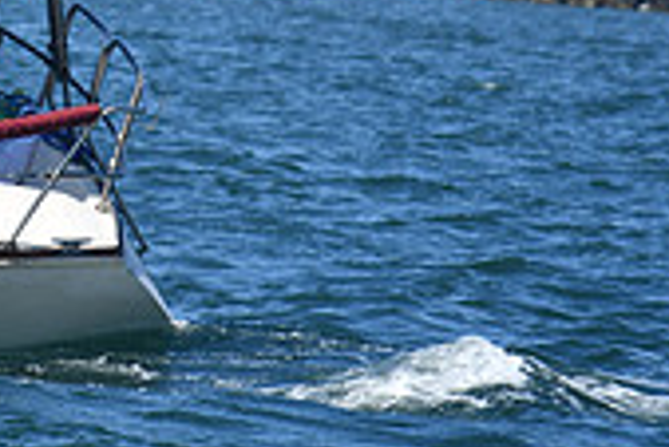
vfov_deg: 1.5
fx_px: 17185
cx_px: -467
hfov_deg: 2.2
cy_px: -180
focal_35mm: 924
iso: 110
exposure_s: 1/500
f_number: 8
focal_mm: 180
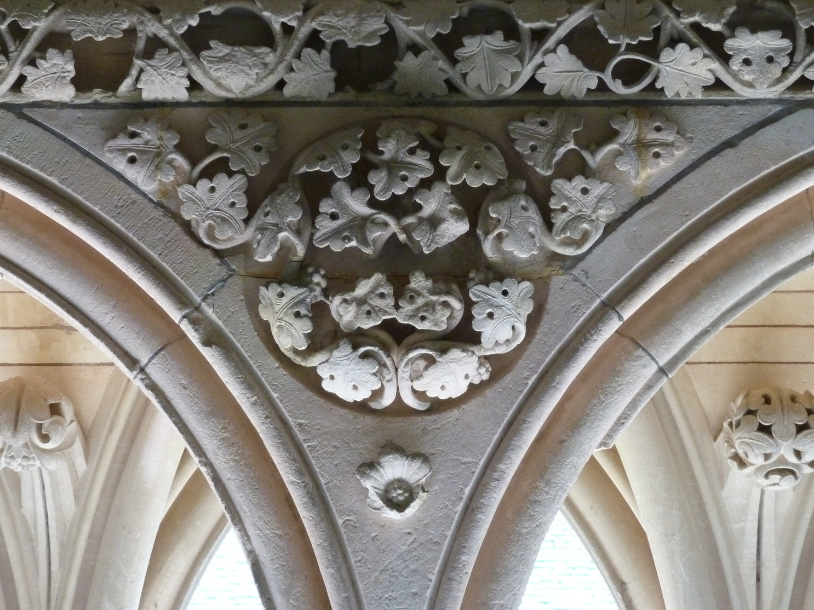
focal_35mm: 84
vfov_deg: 17.6
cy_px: 297
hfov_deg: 23.3
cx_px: 379
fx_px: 1975
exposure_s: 1/40
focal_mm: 12.8
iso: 320
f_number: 4.2
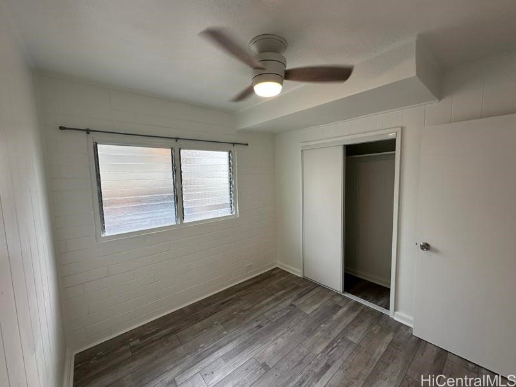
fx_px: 209
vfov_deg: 85.7
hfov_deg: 102.1
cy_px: 194
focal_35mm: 14
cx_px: 258
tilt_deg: -4.8
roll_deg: +1.5
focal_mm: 2.22
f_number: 2.2
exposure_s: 1/120
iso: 64
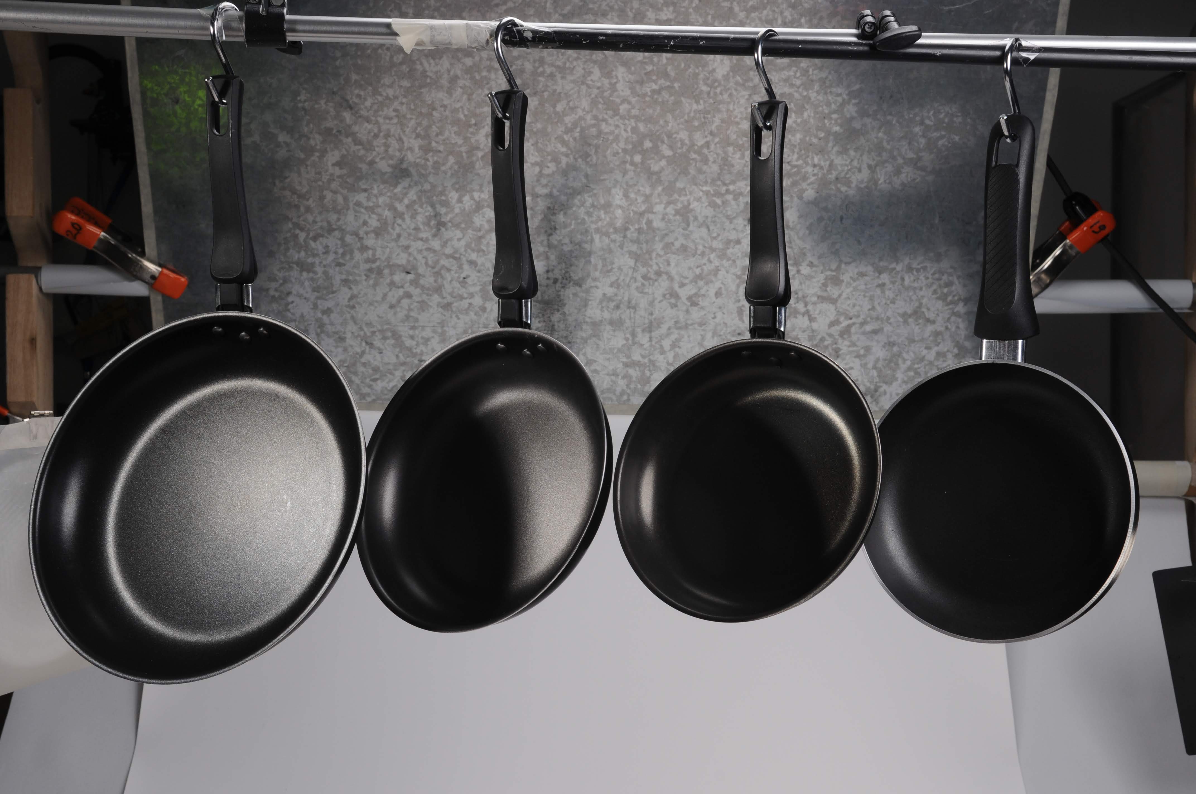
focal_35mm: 57
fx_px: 1891
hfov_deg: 35.1
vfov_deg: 23.7
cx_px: 598
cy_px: 397
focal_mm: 38
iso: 200
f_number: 10
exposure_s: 1/160
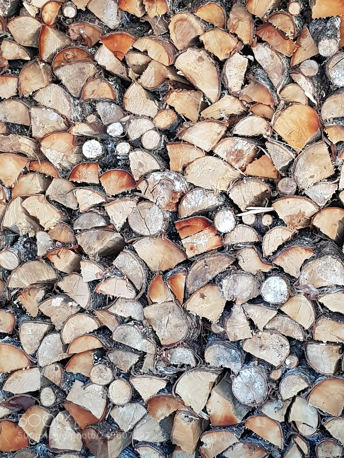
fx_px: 345
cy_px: 229
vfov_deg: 67.3
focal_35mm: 26
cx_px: 172
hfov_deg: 53.1
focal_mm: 4.2
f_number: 1.7
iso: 80
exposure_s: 1/50
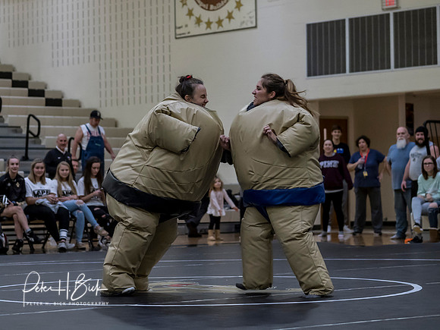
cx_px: 184
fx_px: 1499
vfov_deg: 12.6
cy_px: 140
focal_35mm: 118
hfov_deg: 16.7
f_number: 2
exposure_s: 1/1000
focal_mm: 45
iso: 1600
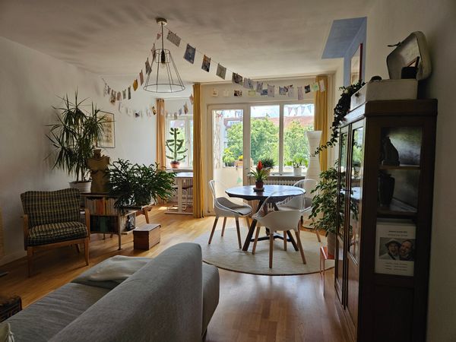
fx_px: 303
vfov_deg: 58.9
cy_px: 171
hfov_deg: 73.9
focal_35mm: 23
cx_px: 228
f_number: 1.8
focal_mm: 5.4
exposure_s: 1/180
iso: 32
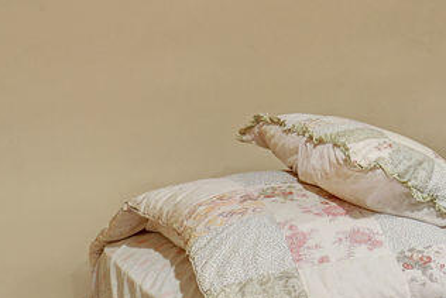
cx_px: 943
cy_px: -71
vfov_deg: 16.1
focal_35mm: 81
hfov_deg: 16.9
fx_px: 1004
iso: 100
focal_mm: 16
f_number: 8
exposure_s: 1.6
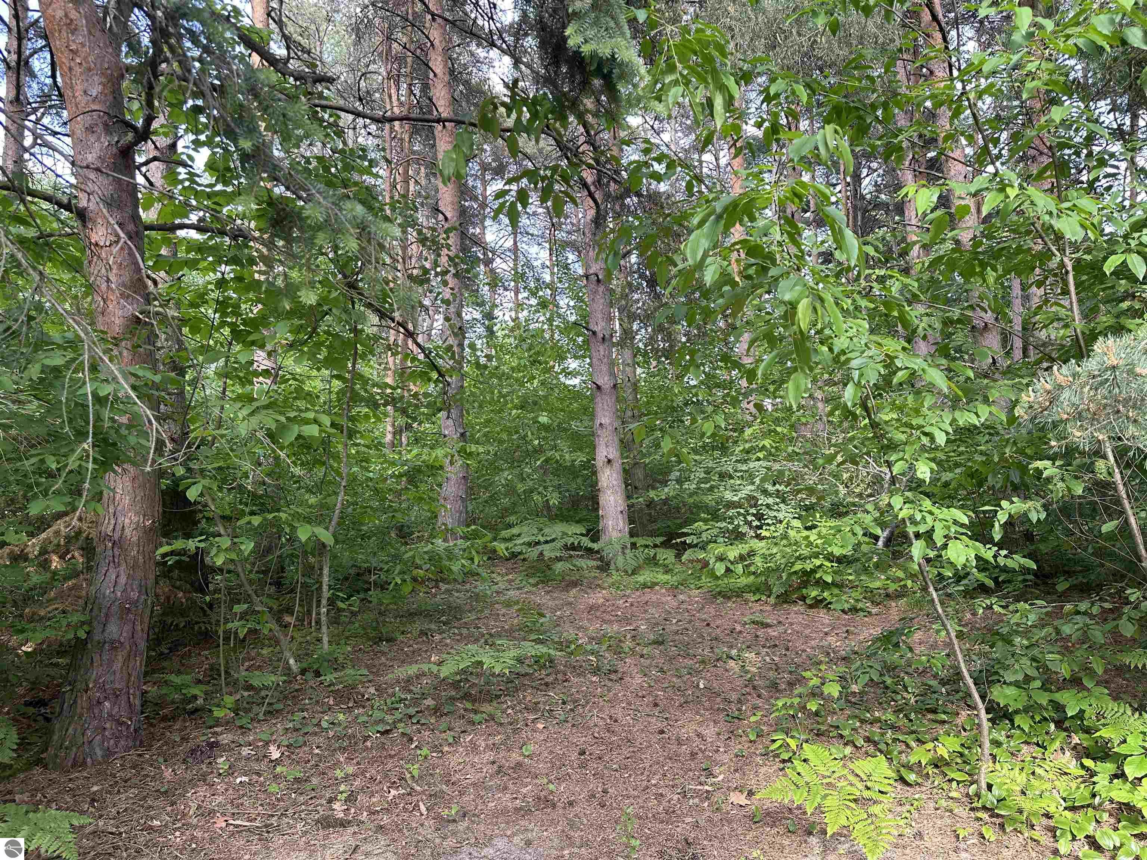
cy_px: 430
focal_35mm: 24
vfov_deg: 56.8
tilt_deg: +4.7
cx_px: 574
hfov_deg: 71.6
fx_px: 795
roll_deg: +1.0
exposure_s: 1/177
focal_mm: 6.86
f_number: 1.78
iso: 64
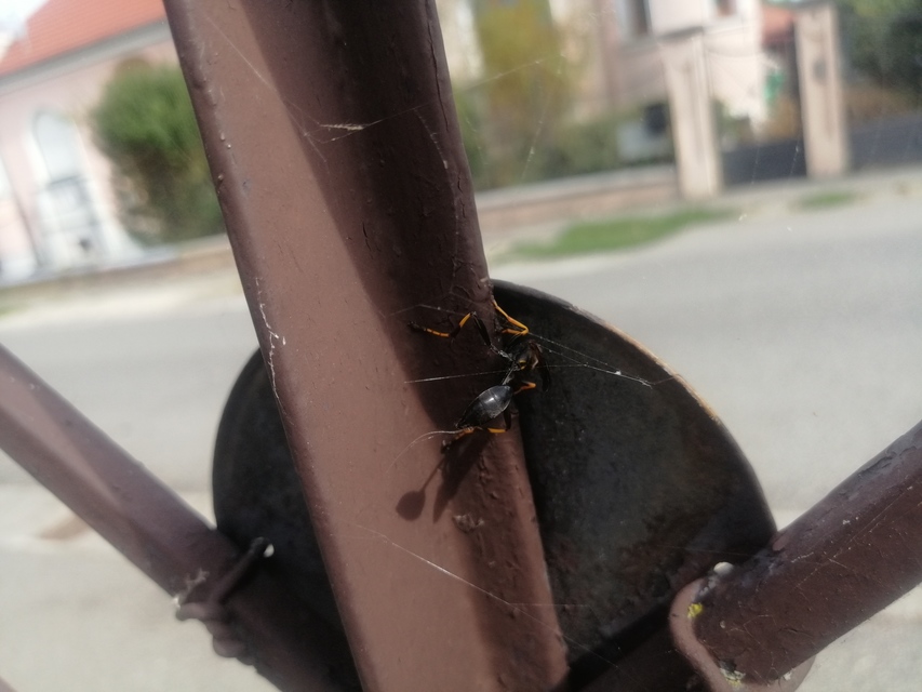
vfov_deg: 51.4
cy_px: 346
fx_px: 719
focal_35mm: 27
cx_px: 461
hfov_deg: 65.3
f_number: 1.8
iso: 80
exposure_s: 1/900
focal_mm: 3.95
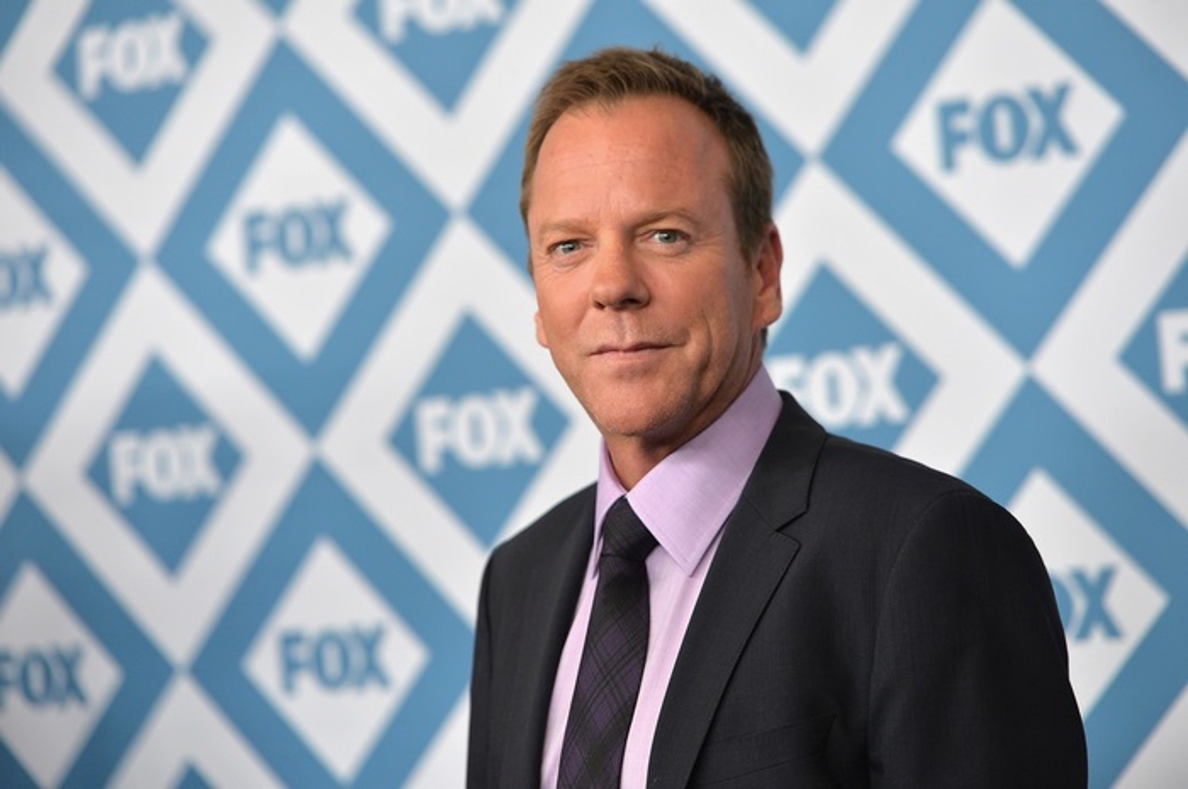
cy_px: 394
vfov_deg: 9.4
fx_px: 4779
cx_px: 594
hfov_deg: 14.2
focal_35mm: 145
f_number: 4
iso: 1600
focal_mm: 145
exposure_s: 1/250
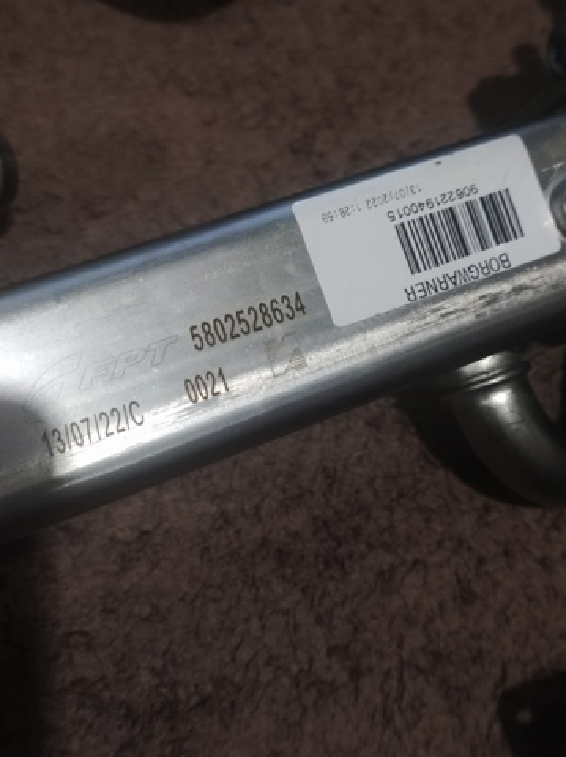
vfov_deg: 91.1
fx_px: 371
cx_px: 283
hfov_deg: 74.6
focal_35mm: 17
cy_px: 378
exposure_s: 1/33
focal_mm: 4.74
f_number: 1.79
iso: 1590
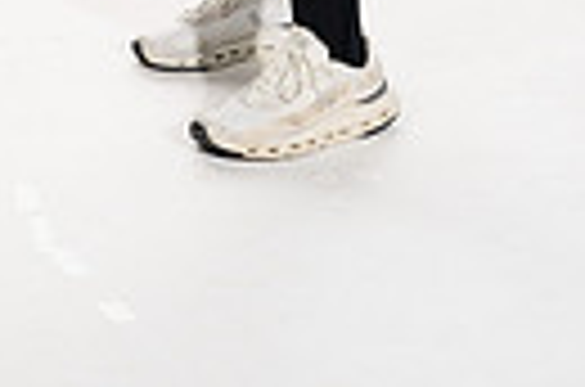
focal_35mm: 170
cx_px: 54
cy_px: -572
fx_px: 2756
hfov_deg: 12.0
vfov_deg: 7.5
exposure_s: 1/250
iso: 400
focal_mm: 49
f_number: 6.3
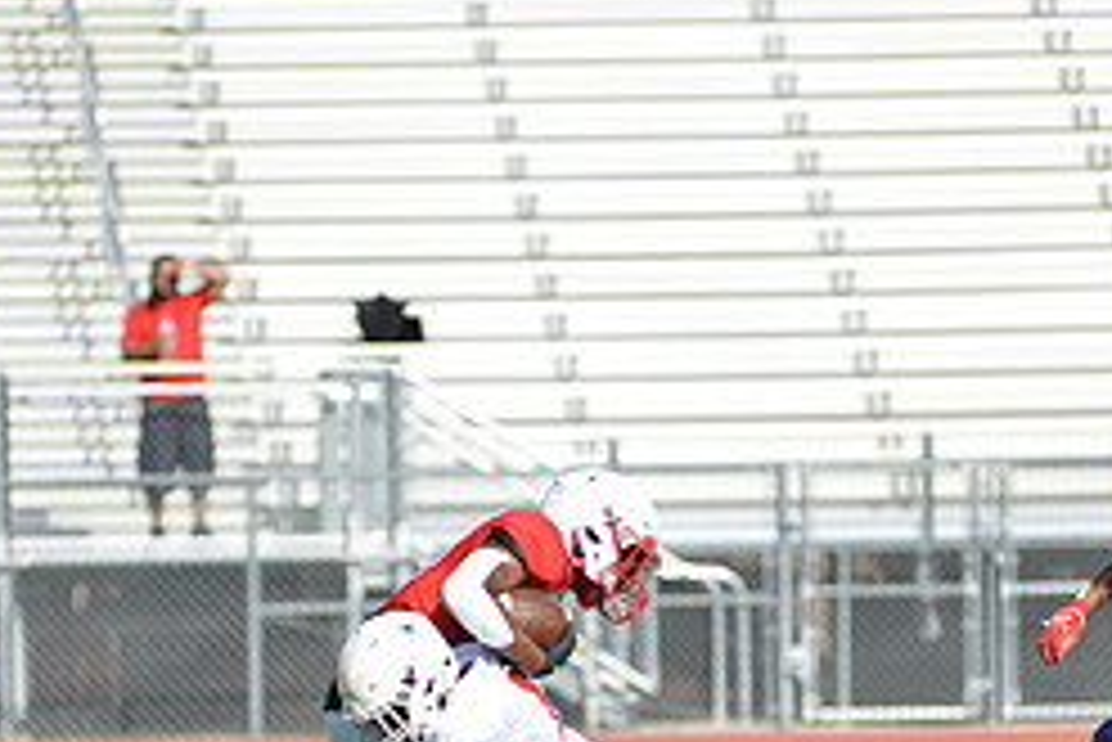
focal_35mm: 469
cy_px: 762
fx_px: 14495
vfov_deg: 2.9
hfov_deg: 4.4
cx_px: 522
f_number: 2.8
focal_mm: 200
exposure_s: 1/1600
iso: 100
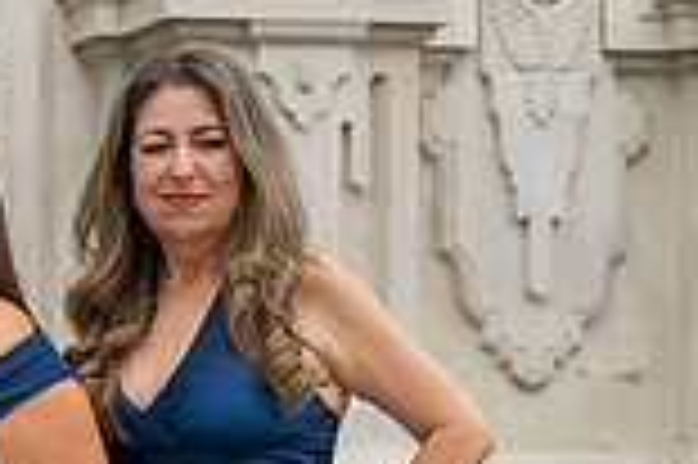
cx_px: -482
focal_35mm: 165
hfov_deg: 11.7
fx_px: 3196
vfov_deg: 8.2
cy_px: 574
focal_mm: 44
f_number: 5
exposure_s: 1/250
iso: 250
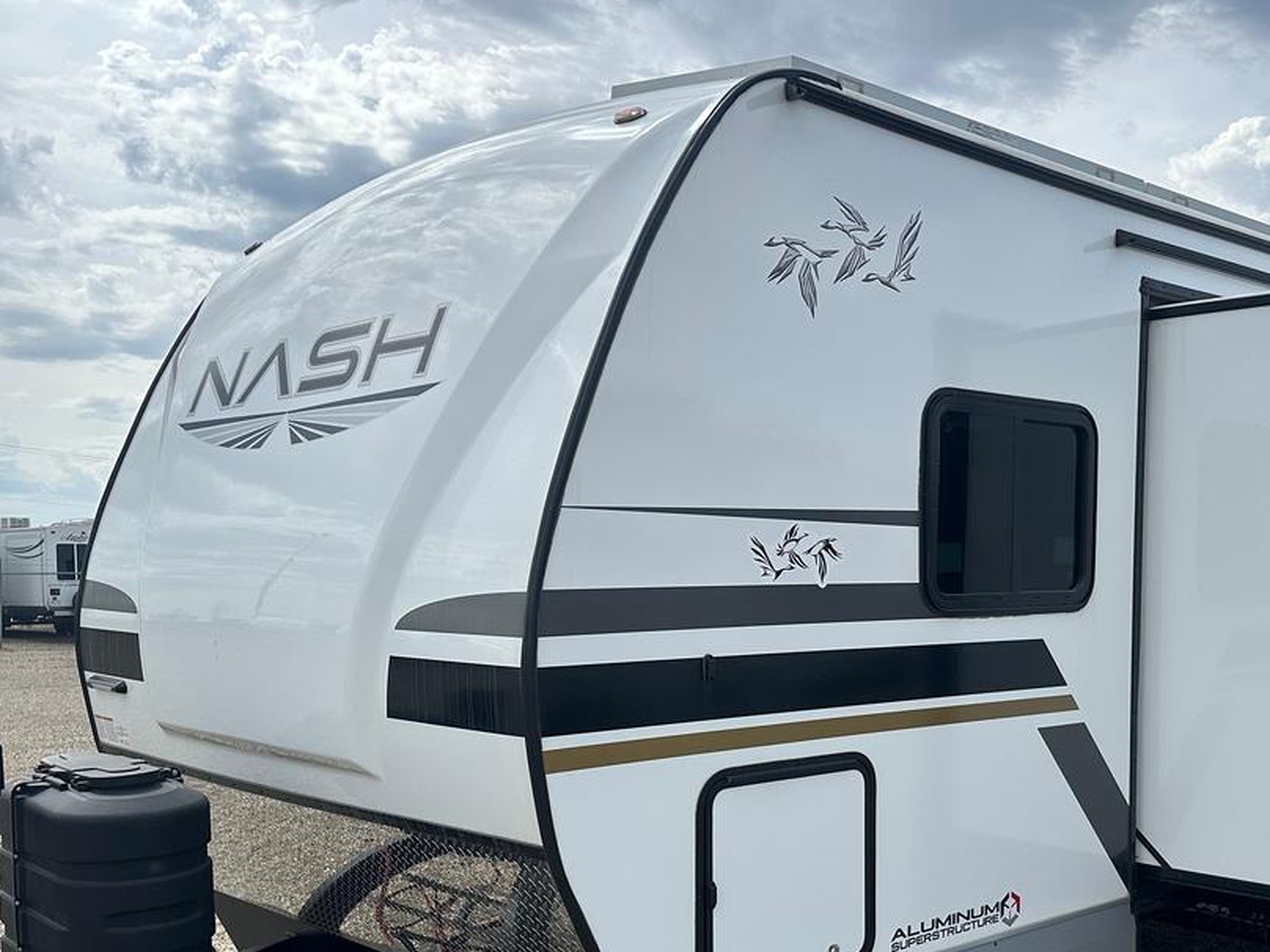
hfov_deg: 48.6
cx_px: 776
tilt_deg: -2.4
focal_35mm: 38
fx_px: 1394
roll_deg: -0.6
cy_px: 655
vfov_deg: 37.2
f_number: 1.78
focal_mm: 6.86
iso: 80
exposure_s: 1/6211
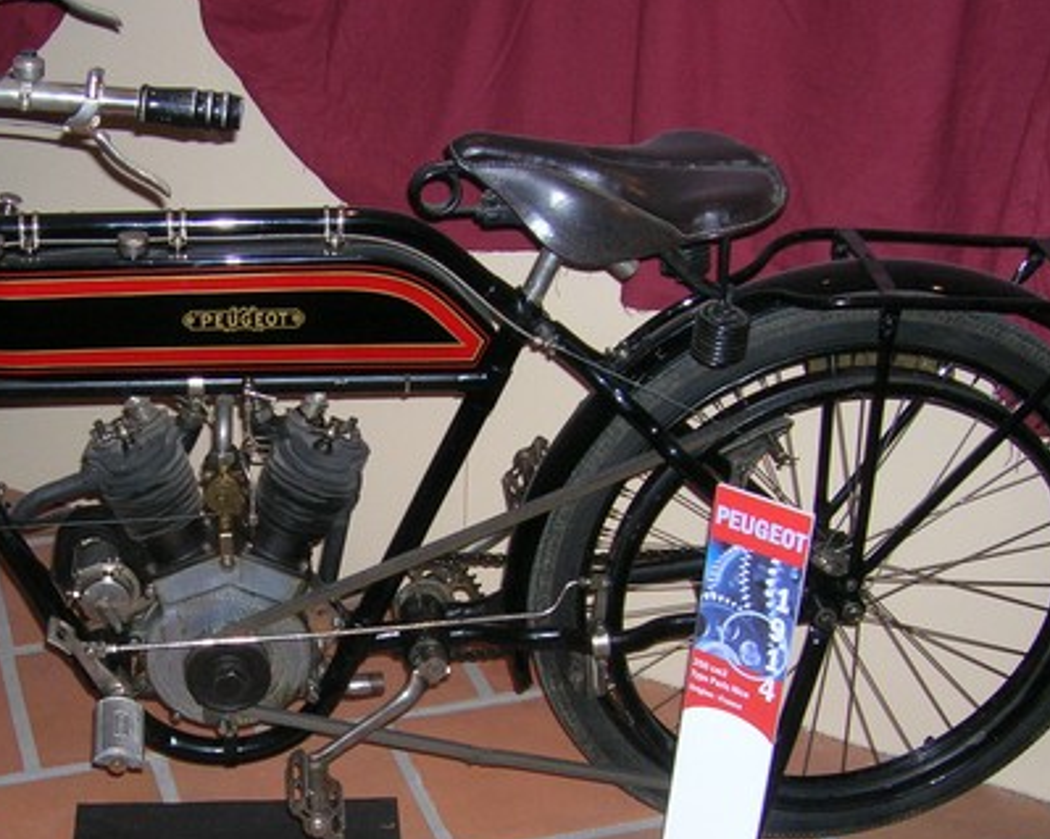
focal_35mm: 59
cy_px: 559
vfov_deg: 25.7
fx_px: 1833
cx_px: 267
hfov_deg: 31.4
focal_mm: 5.7
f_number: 2.9
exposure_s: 1/60.1
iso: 119
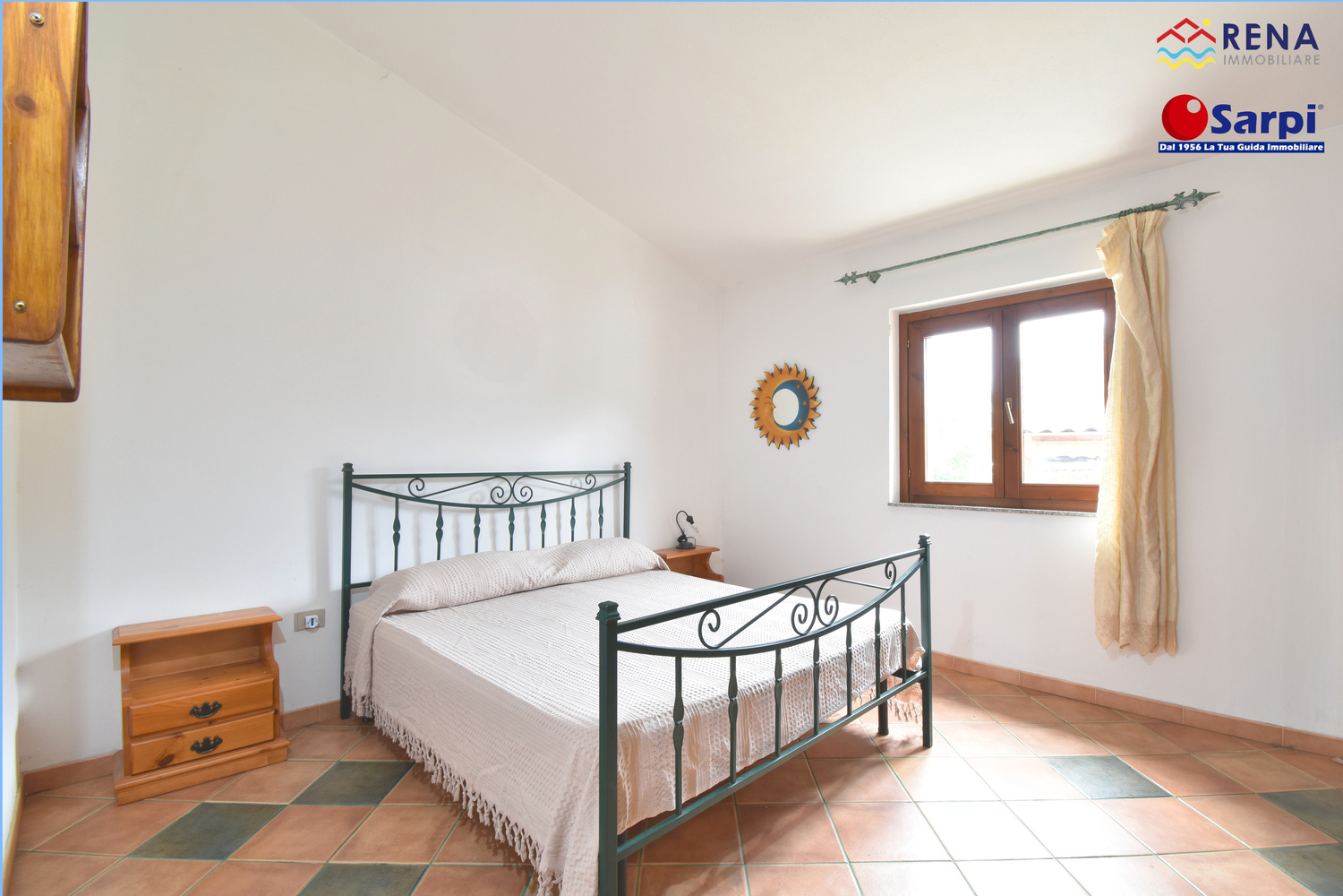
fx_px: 560
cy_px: 448
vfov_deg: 77.3
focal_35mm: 15
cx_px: 672
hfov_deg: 100.4
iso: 400
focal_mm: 10
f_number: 11
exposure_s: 1/1.3
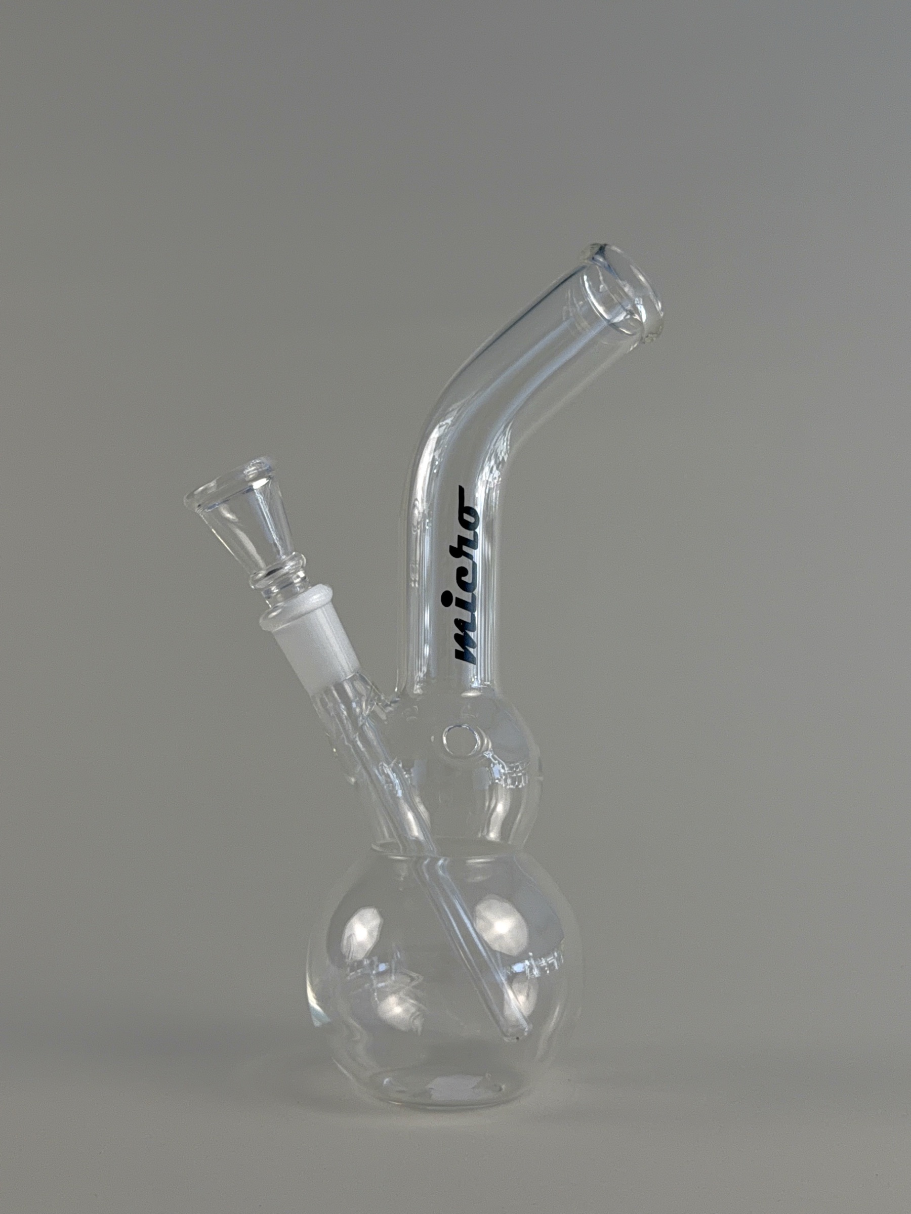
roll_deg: -0.8
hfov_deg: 33.6
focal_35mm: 43
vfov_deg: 43.9
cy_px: 607
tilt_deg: +1.3
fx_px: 1509
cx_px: 456
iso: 50
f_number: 1.78
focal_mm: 6.76
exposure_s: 1/420
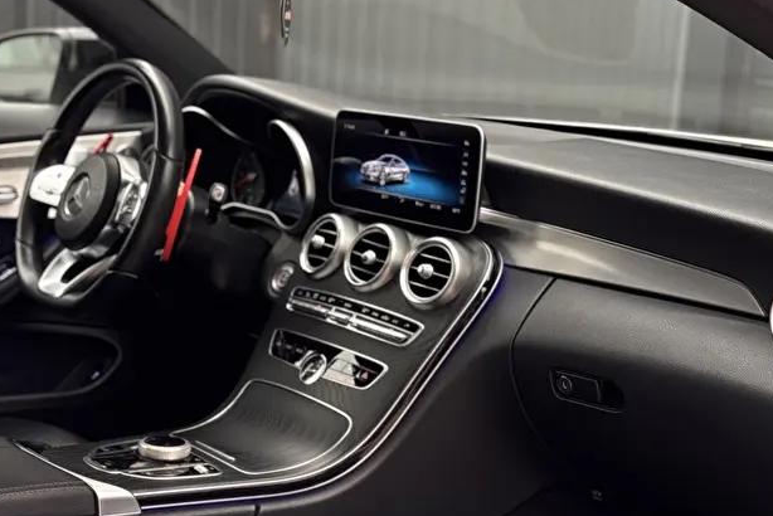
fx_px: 1396
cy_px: 284
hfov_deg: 30.9
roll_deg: -3.1
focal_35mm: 65
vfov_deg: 20.9
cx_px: 355
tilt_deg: -11.2
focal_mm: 6.76
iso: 100
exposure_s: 1/154
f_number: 1.78
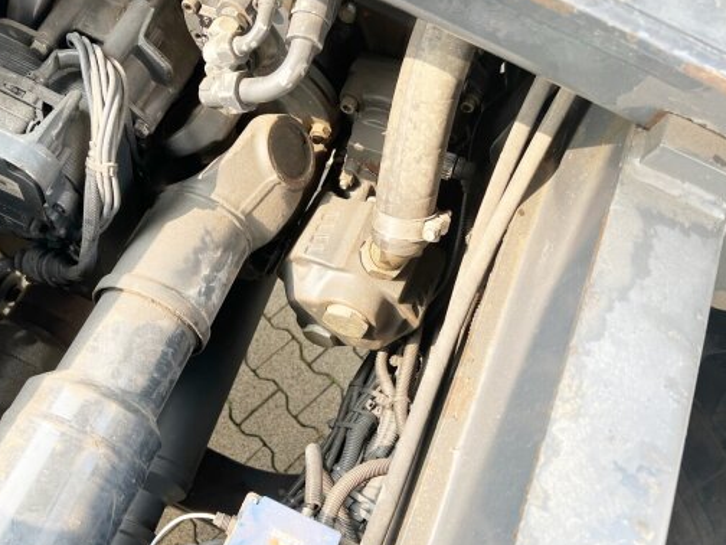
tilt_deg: -71.0
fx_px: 692
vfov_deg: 42.9
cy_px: 309
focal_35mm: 33
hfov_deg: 55.0
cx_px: 300
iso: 32
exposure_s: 1/135
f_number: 1.5
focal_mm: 5.7
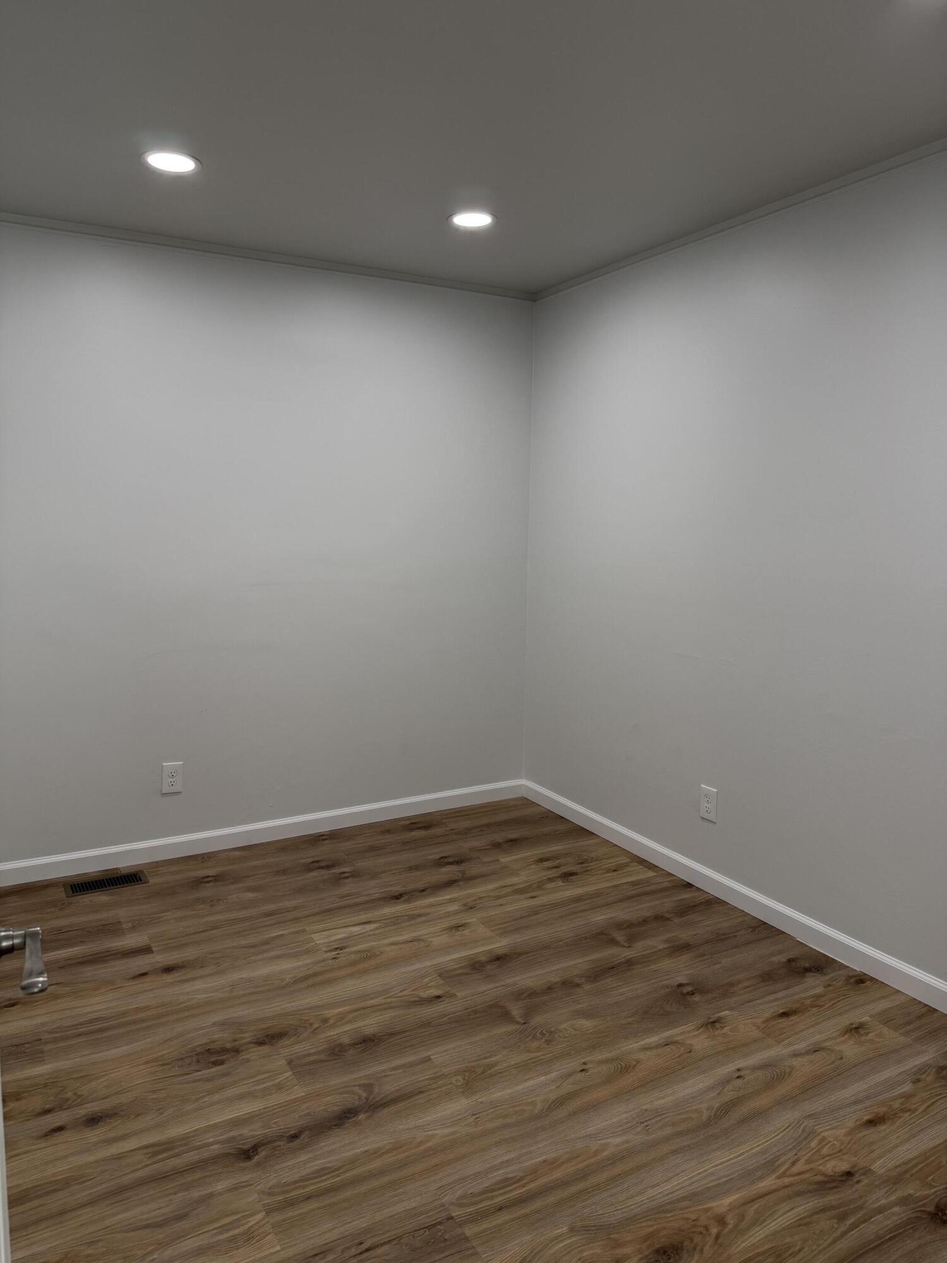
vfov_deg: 71.6
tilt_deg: -7.1
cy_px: 632
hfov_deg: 56.8
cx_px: 474
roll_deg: -0.7
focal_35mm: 24
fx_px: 875
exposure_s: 1/179
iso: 100
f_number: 1.78
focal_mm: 6.76
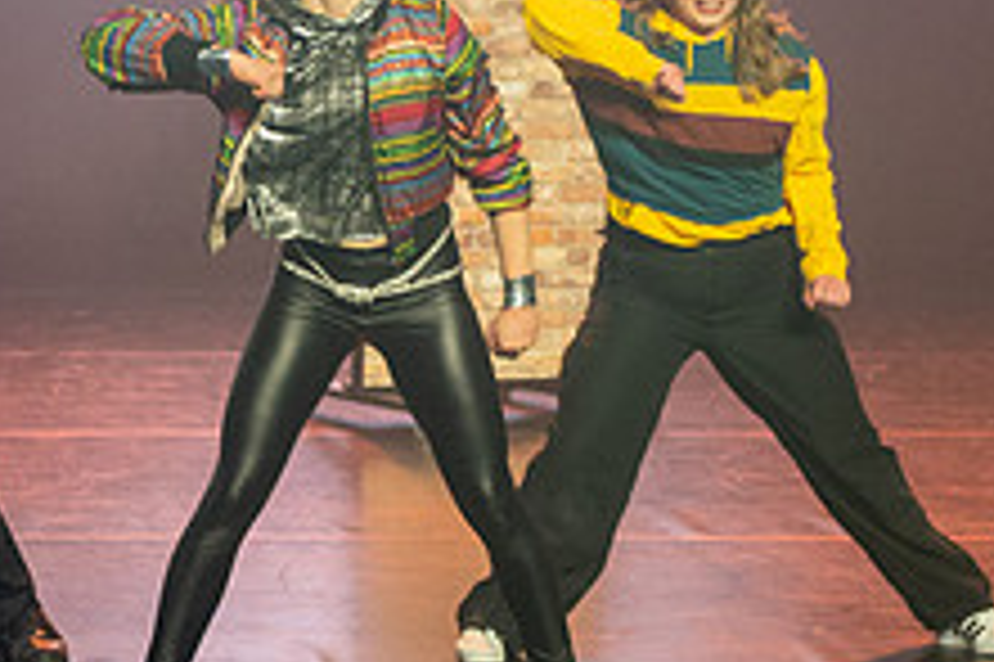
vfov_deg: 7.1
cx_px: -125
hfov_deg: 10.6
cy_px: 313
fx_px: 5297
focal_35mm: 192
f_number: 2.8
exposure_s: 1/100
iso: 2800
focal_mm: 62
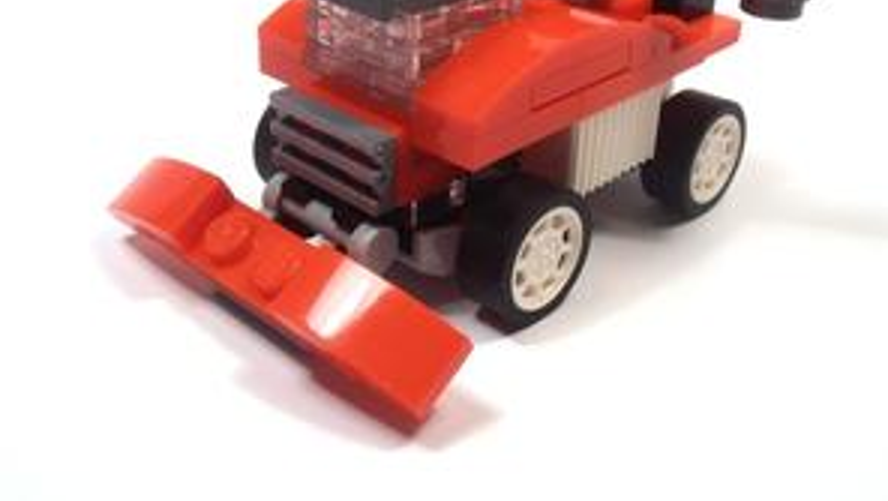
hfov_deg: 42.1
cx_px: 438
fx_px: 1155
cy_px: 156
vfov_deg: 24.3
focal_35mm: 49
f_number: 3.9
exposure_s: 1/60
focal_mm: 6.61
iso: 80
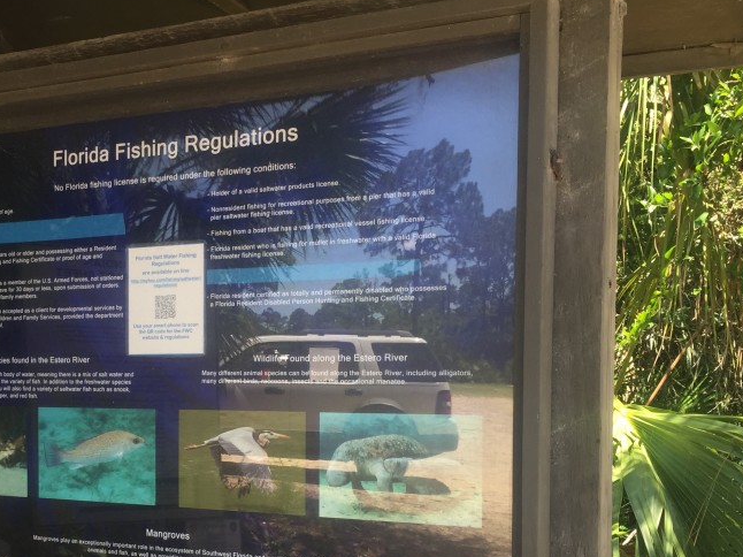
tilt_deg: -2.3
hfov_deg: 40.2
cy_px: 406
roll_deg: -0.4
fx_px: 987
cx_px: 197
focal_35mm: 46
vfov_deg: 31.0
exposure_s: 1/235
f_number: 2.2
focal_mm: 4.15
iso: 32
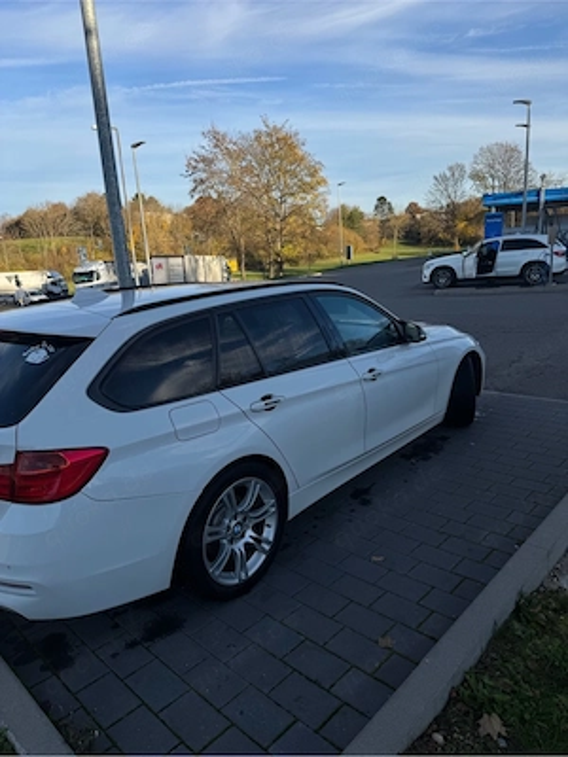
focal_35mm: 24
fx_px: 525
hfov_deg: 56.8
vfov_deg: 71.6
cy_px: 378
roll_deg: +4.1
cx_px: 284
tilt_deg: -14.3
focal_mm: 6.76
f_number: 1.78
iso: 80
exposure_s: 1/3597
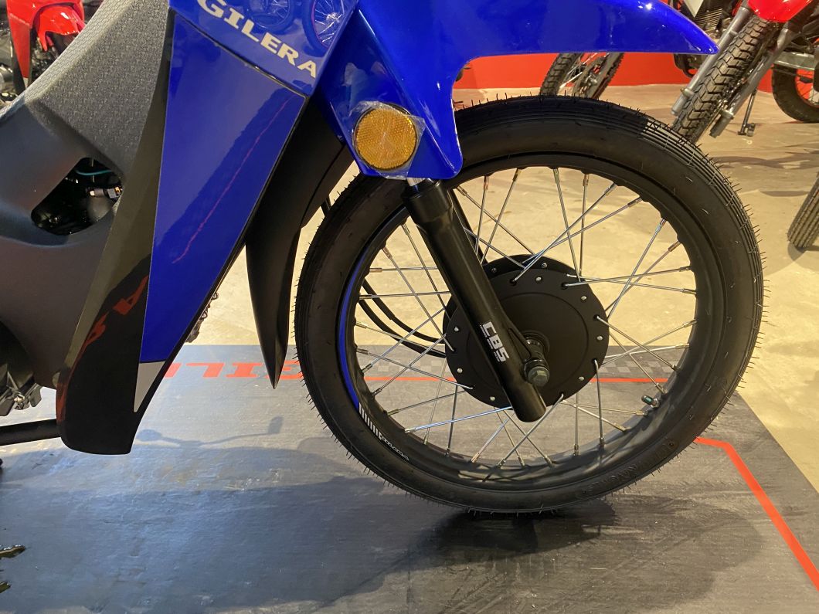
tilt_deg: -24.5
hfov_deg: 67.3
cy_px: 307
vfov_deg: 53.1
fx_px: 615
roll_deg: +5.3
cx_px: 410
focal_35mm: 26
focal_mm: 4.25
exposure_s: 1/50
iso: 400
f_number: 1.8
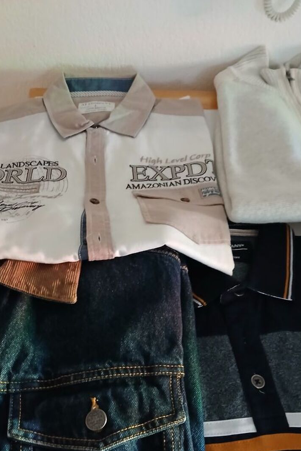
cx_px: 137
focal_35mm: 34
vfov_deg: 55.1
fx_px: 426
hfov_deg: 38.9
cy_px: 283
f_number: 1.8
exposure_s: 1/20
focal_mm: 3.98
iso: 500
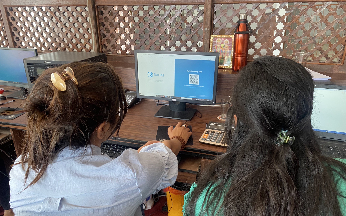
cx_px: 170
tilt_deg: -23.5
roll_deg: +1.7
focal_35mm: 28
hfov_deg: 66.5
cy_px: 129
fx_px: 264
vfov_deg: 44.3
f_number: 1.8
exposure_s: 1/71
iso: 125
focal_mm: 4.25
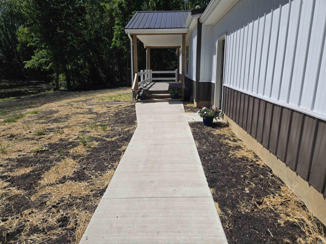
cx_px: 163
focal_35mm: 23
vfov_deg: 58.9
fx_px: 217
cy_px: 122
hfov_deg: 73.9
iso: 25
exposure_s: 1/3143
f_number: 1.8
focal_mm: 5.4
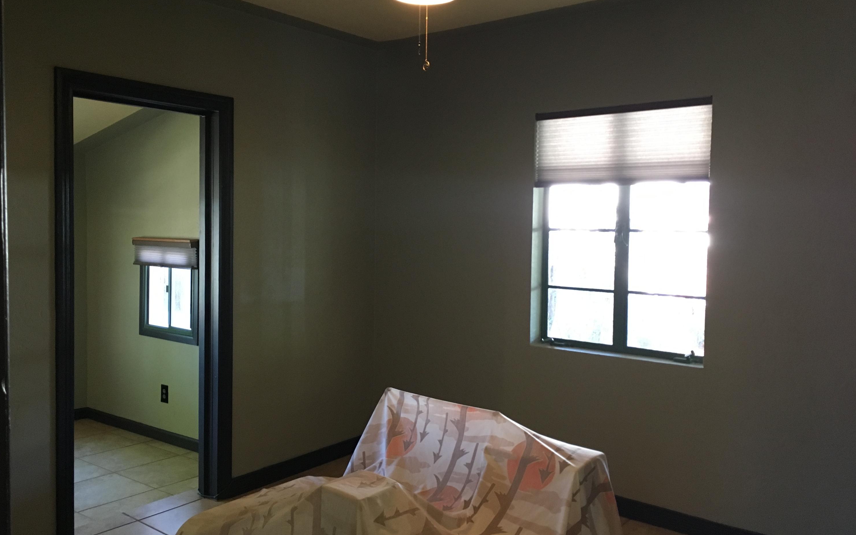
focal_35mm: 31
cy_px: 255
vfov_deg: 40.6
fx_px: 723
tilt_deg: -2.8
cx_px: 428
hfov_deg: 61.2
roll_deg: -0.1
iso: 160
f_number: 2.2
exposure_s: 1/30
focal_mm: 4.15
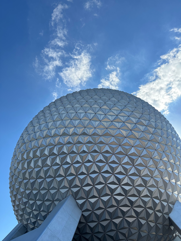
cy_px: 120
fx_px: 167
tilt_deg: +47.5
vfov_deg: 71.6
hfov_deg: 56.8
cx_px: 90
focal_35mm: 24
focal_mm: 6.86
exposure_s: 1/5000
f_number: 1.78
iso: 80
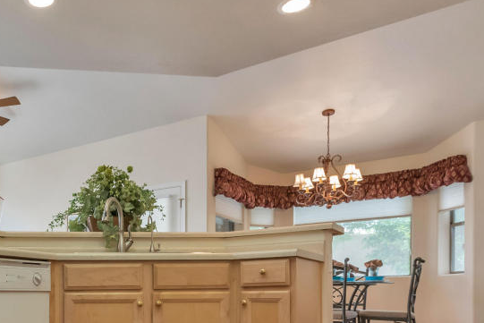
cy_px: 317
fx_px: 457
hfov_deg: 48.9
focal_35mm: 34
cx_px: 36
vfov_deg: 35.5
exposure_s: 1/80
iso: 2000
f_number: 6.3
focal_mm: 16
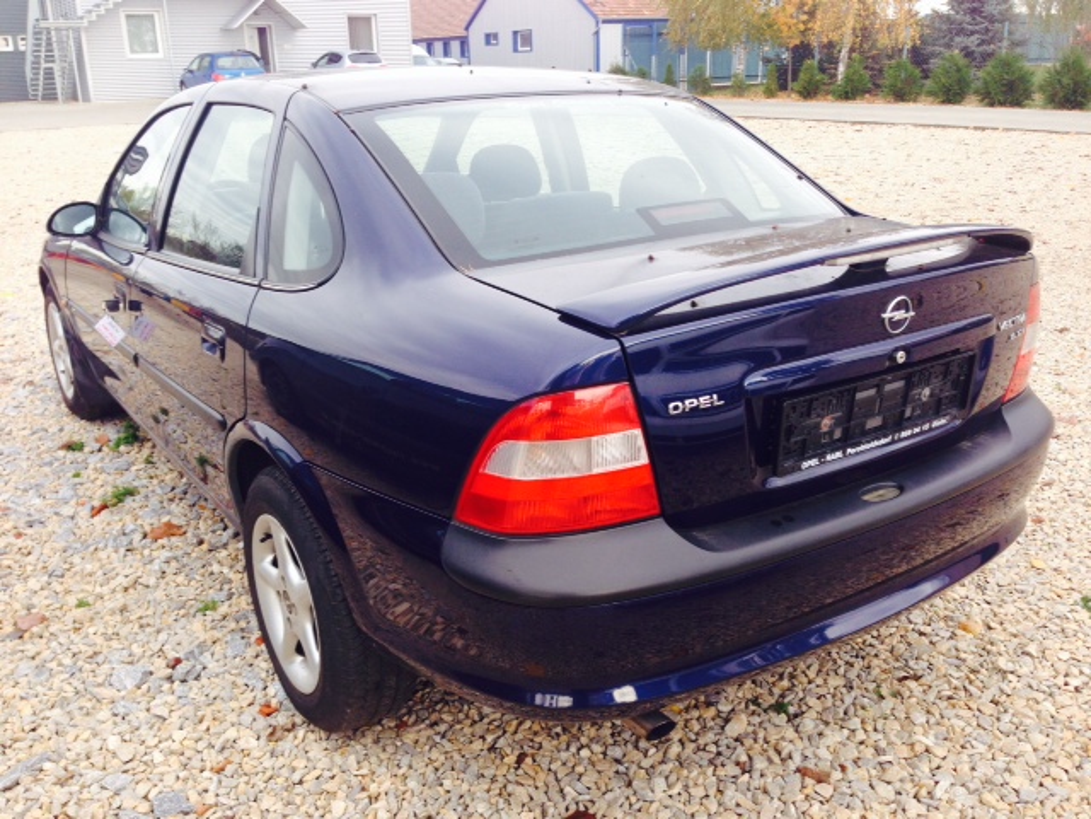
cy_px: 410
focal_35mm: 33
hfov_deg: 55.4
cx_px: 546
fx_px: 1040
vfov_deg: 42.9
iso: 50
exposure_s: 1/132
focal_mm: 4.12
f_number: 2.4
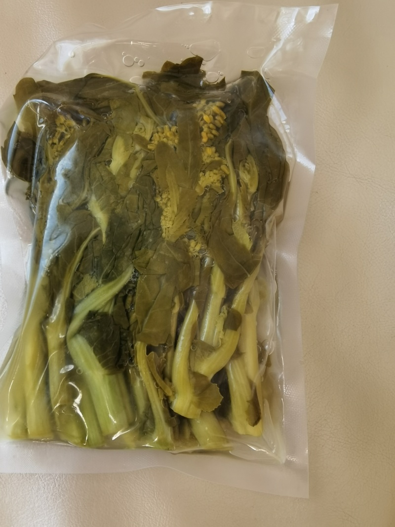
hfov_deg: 51.3
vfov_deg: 65.3
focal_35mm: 27
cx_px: 198
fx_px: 411
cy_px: 264
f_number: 2.2
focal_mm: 2.26
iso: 64
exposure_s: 1/100
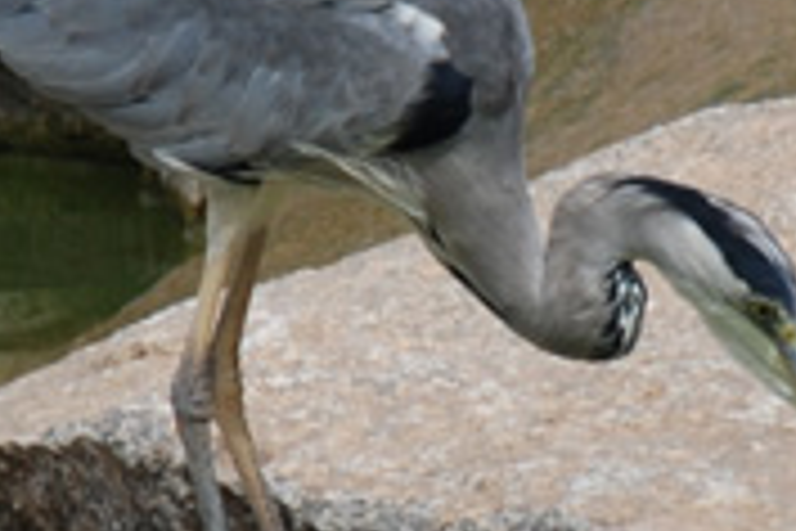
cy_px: 371
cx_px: 805
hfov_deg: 2.3
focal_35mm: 914
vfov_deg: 1.5
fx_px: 20214
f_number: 5.6
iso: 100
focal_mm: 135
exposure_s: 1/200
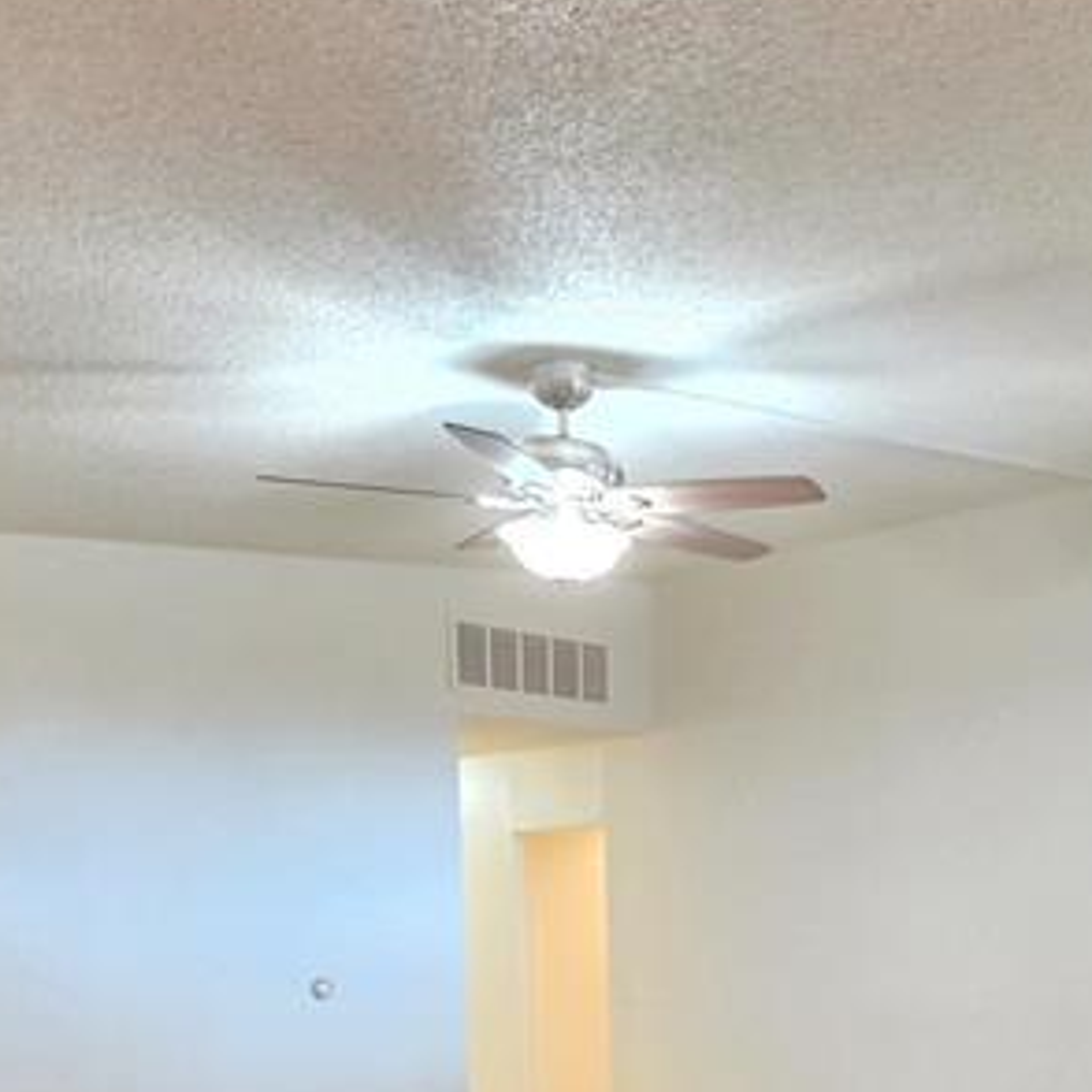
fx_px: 1428
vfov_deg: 37.7
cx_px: 969
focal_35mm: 40
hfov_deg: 39.1
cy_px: 1073
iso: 640
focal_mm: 2.2
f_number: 1.9
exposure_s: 1/60
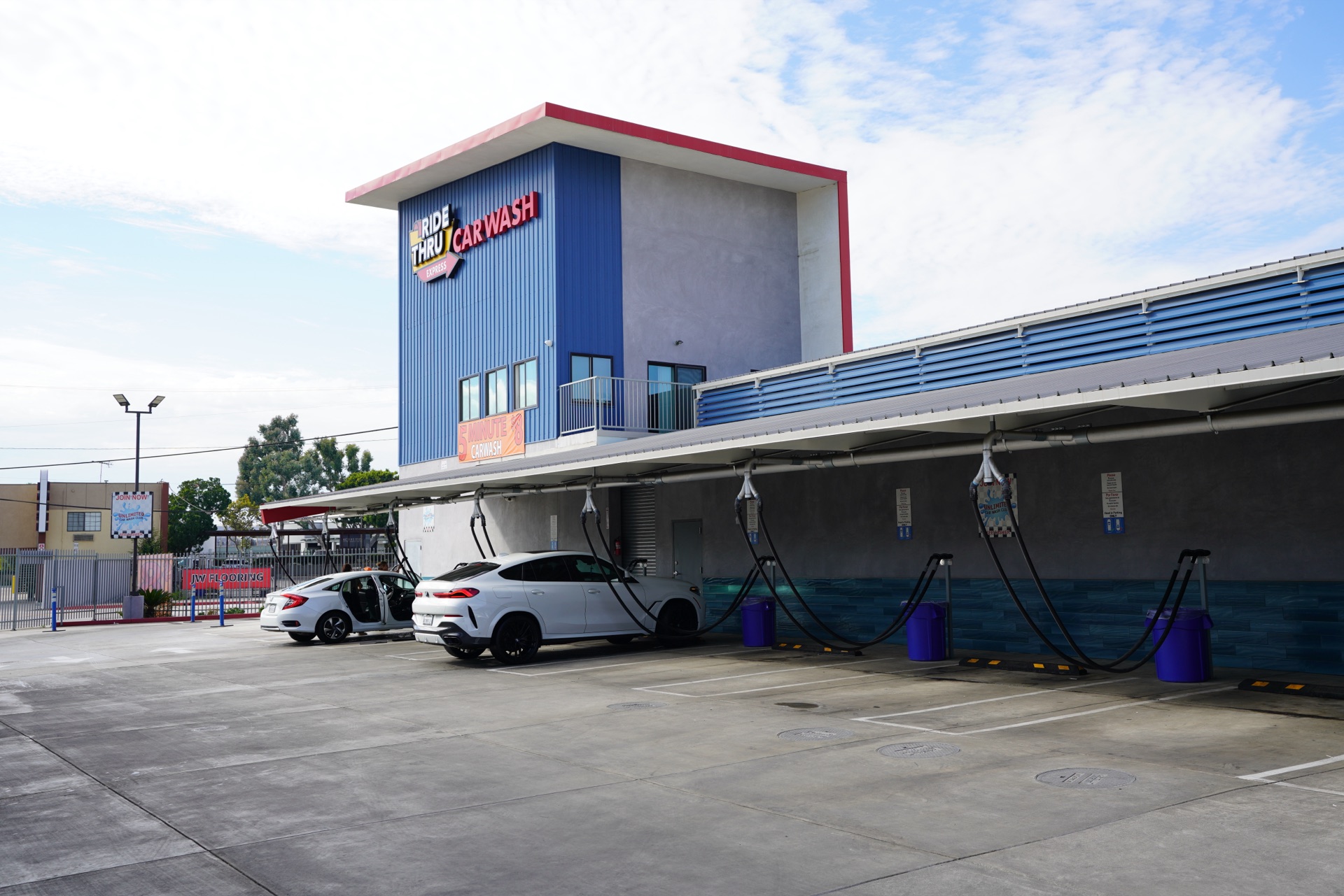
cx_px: 672
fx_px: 1232
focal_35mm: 33
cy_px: 448
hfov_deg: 57.2
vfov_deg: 40.0
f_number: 5
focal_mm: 33
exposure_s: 1/320
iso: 100
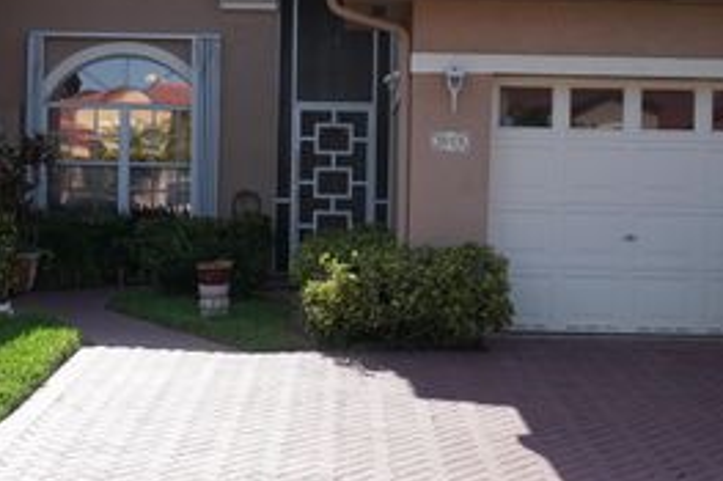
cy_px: 221
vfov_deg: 23.7
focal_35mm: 57
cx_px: 330
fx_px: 1144
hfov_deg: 35.1
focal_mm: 30
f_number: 3.5
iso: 320
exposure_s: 1/2500
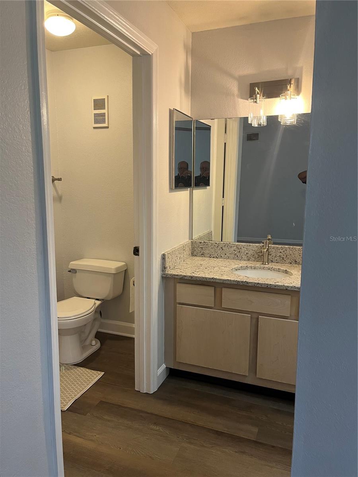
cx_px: 179
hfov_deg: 53.1
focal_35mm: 26
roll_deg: +0.2
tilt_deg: -9.0
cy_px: 238
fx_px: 359
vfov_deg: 67.3
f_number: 1.6
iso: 160
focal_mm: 5.1
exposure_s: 1/60
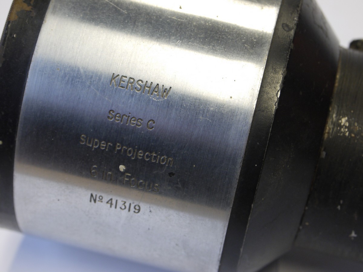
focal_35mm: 84
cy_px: 136
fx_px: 881
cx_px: 182
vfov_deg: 17.6
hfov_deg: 23.3
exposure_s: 1/20
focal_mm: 42
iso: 400
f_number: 8
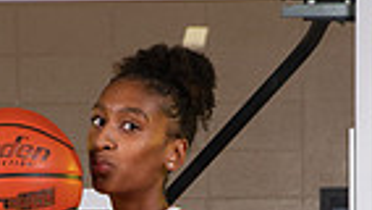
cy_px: 572
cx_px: 115
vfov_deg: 5.9
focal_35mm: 193
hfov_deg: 11.1
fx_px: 1904
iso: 320
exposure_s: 1/320
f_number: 7.1
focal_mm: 58
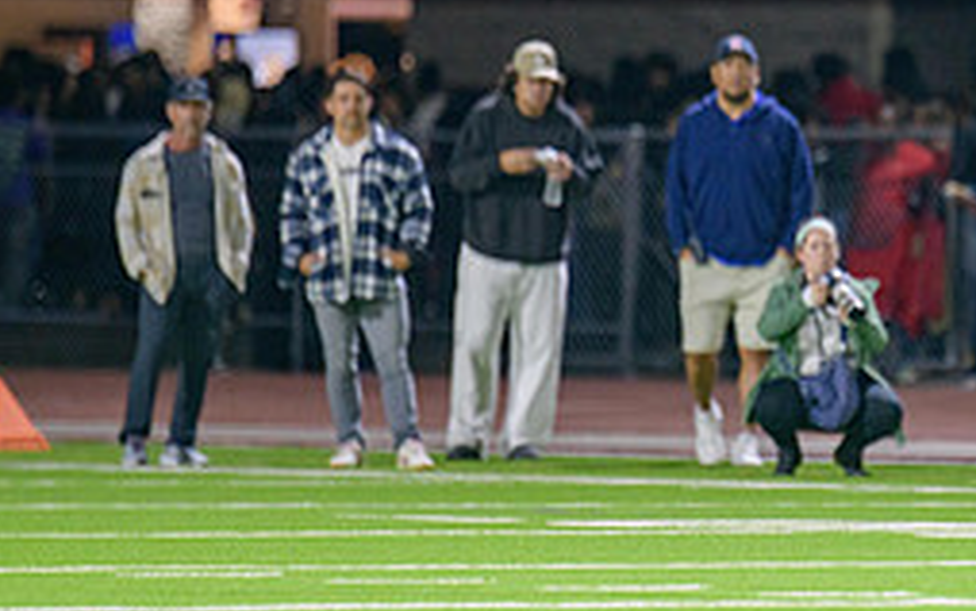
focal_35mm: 697
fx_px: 18548
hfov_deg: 3.0
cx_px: 953
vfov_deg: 1.9
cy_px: 306
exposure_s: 1/250
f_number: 2.8
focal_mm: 300
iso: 2000
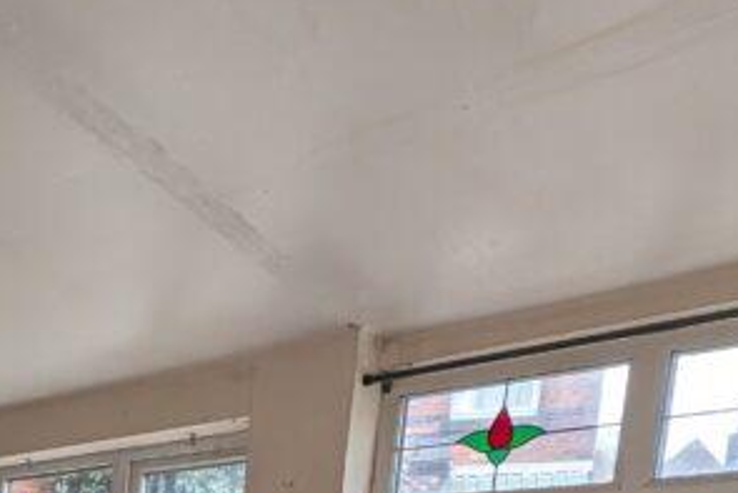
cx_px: -128
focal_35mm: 47
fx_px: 964
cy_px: 815
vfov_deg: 21.7
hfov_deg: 34.4
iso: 49
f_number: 2.2
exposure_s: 1/122
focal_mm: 1.95
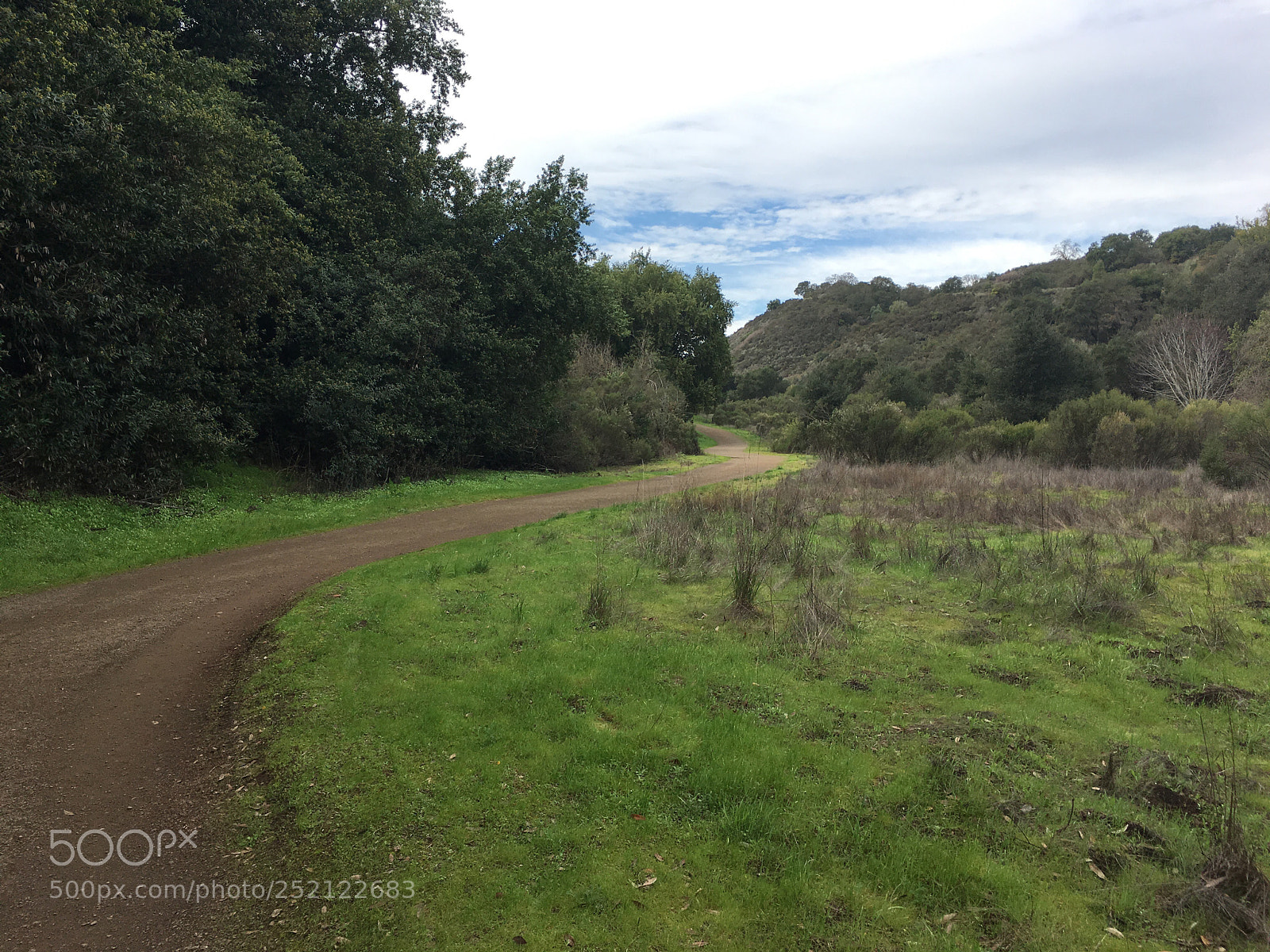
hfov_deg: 61.7
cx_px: 635
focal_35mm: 29
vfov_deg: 48.2
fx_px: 1064
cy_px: 476
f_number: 2.2
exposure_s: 1/864
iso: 25
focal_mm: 4.15
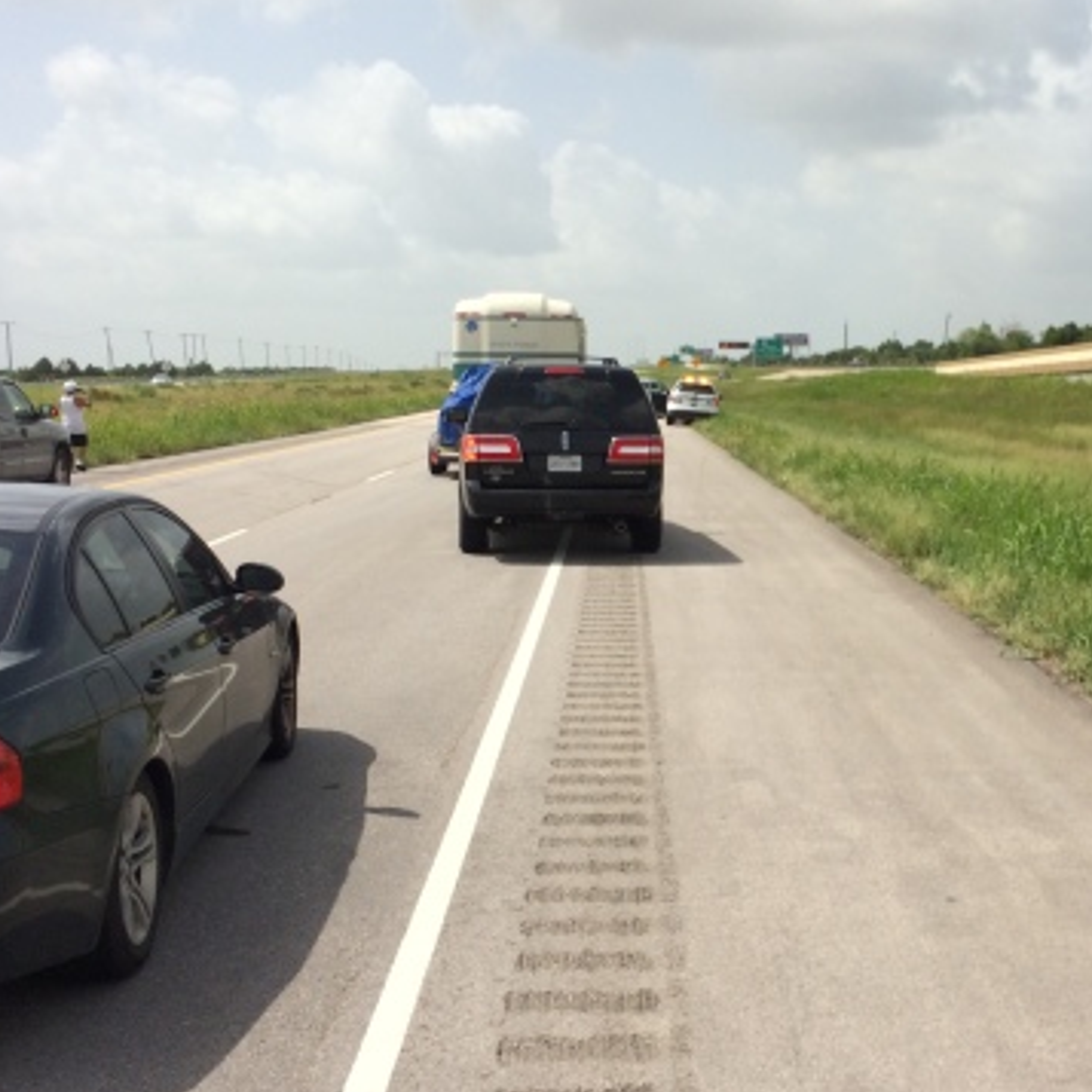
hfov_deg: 36.4
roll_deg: +1.0
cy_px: 514
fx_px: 1642
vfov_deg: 36.8
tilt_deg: -4.9
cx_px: 725
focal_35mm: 46
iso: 32
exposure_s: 1/2933
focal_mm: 4.15
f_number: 2.2
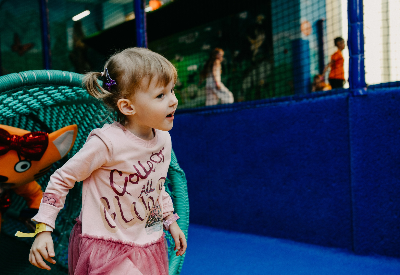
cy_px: 164
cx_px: 179
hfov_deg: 39.2
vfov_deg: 27.5
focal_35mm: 50
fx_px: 561
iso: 400
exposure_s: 1/160
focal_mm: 38
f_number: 3.5
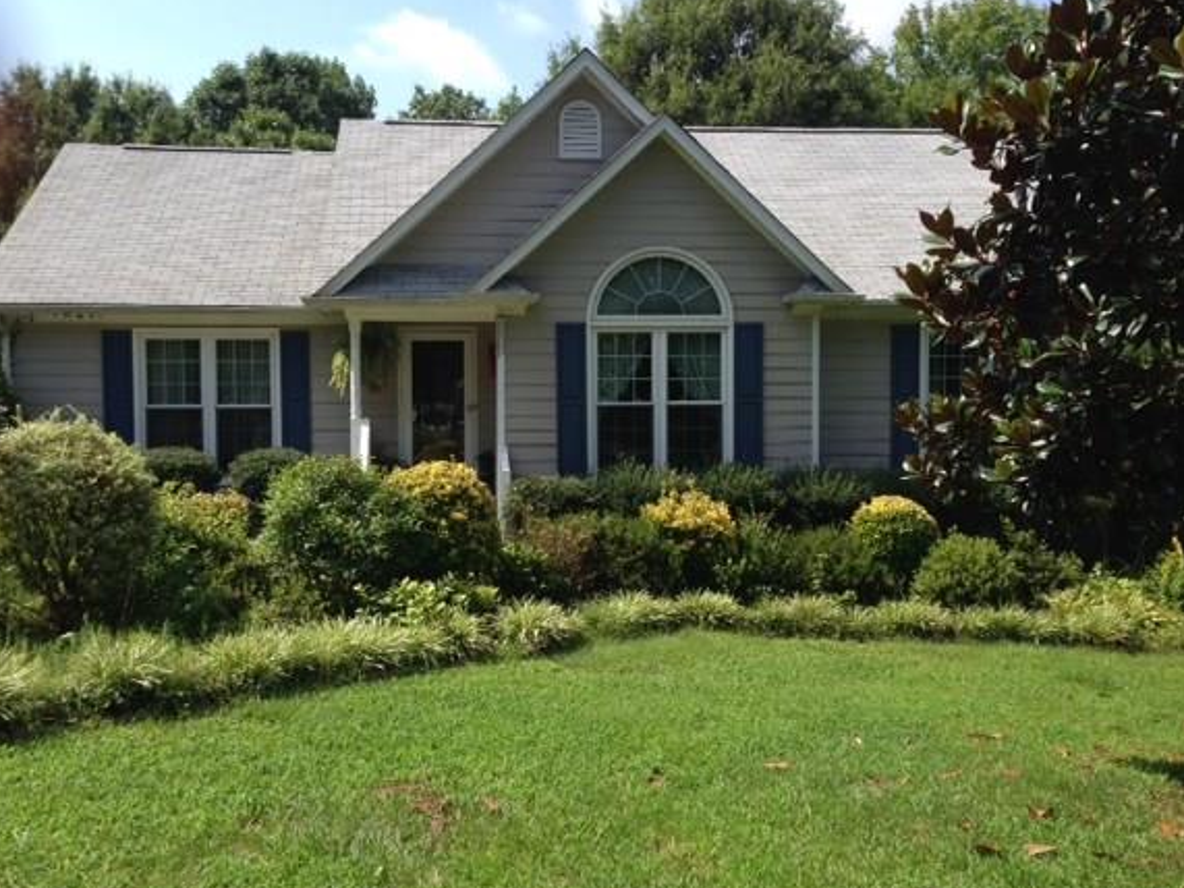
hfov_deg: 50.1
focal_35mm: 37
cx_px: 597
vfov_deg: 38.7
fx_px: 1265
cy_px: 454
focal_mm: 4.12
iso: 50
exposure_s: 1/951
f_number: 2.4
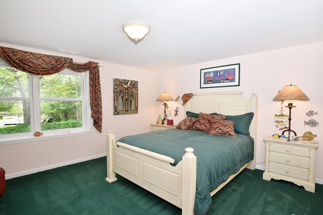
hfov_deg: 89.9
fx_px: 162
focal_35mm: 18
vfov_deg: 67.4
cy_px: 108
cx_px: 154
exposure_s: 1/60
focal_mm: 17
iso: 640
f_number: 9
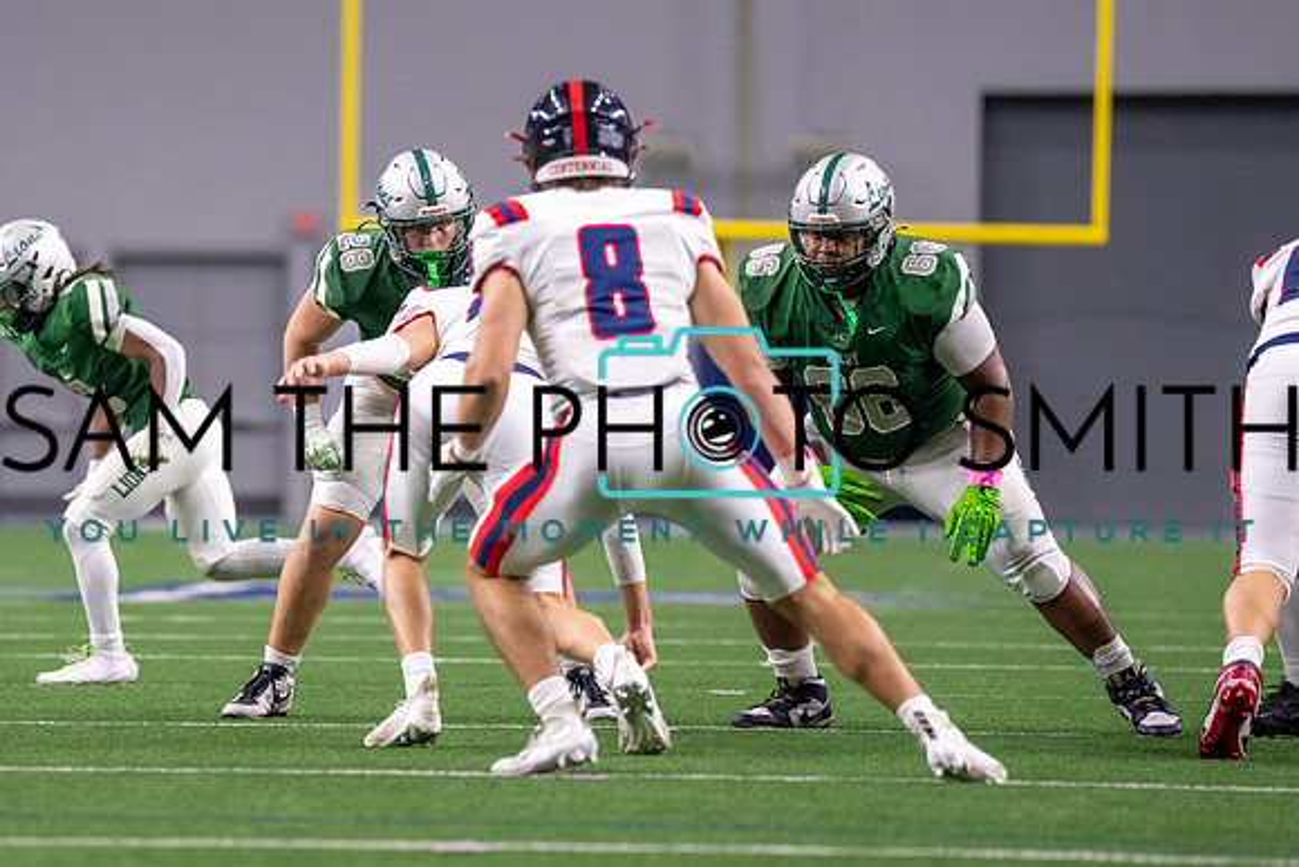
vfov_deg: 4.2
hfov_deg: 6.3
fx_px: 11803
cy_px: 329
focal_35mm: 327
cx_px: 291
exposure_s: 1/1000
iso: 2500
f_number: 2.8
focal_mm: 200
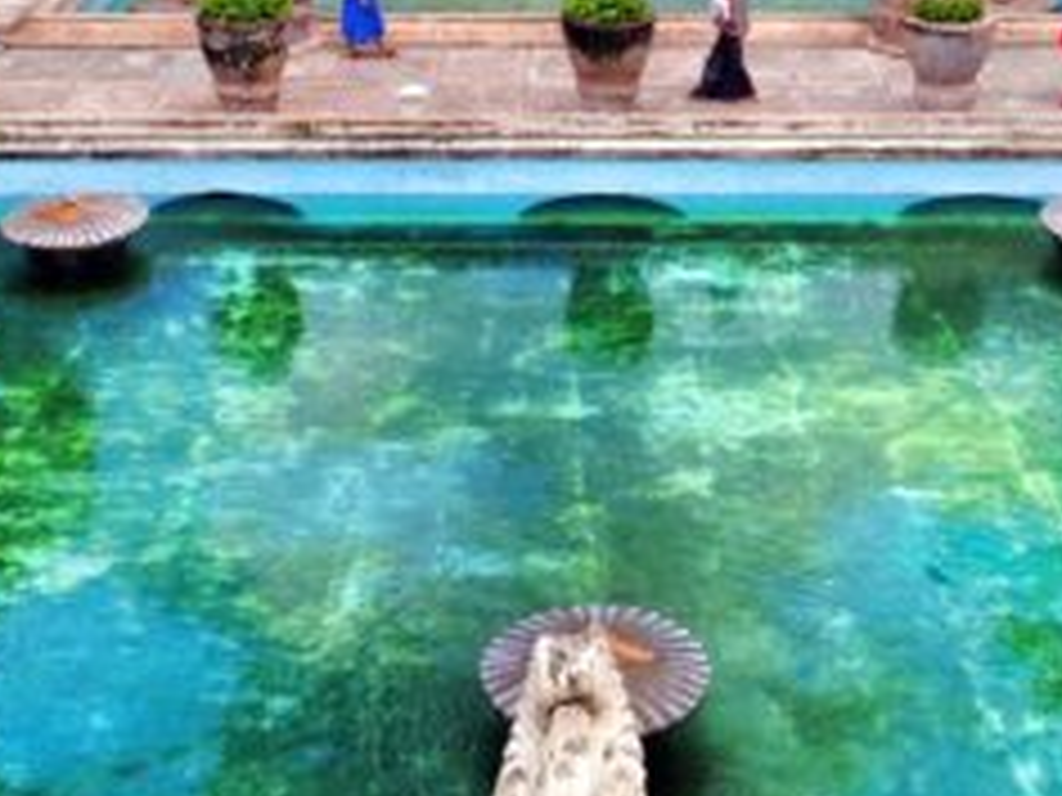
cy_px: 4
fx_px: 2270
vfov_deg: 19.3
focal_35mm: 74
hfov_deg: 26.3
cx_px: 560
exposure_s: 1/1493
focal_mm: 4.28
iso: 50
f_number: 2.4
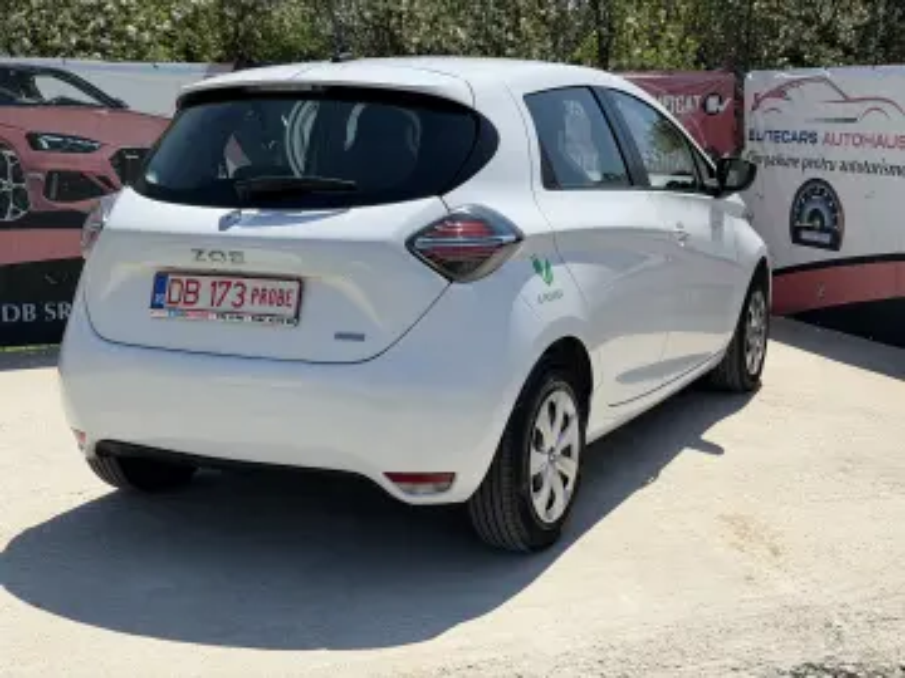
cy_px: 339
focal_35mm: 48
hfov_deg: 39.7
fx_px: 1255
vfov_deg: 30.3
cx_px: 452
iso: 80
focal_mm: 6.76
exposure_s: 1/7874
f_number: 1.78
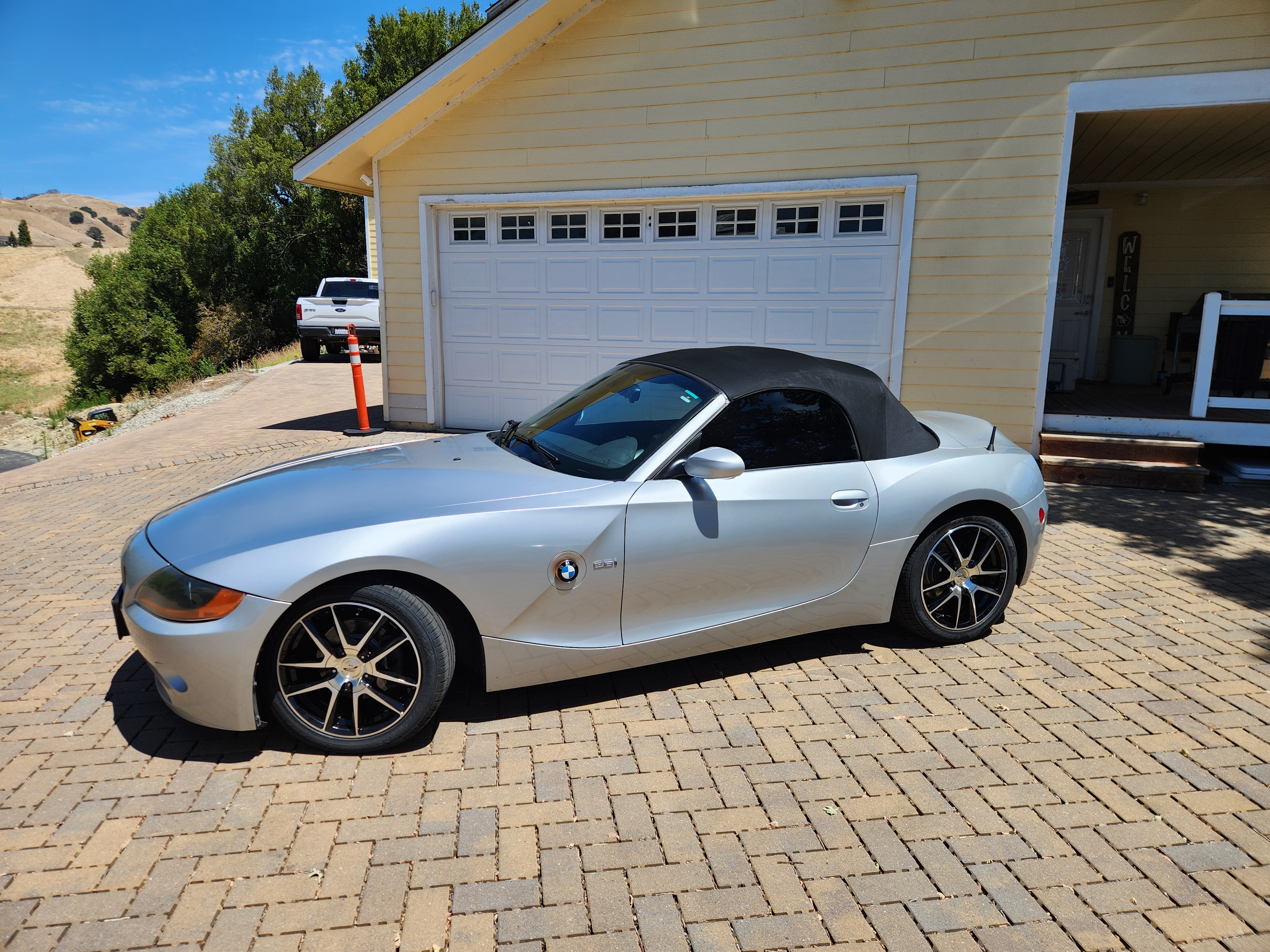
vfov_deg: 58.9
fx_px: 844
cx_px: 635
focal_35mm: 23
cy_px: 476
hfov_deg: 73.9
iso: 20
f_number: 1.8
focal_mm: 5.4
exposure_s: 1/1497
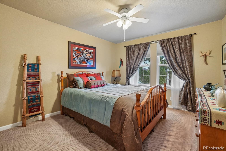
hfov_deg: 100.4
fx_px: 94
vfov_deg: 77.3
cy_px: 76
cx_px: 113
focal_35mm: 15
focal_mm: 10
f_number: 8
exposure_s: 1/4
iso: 400
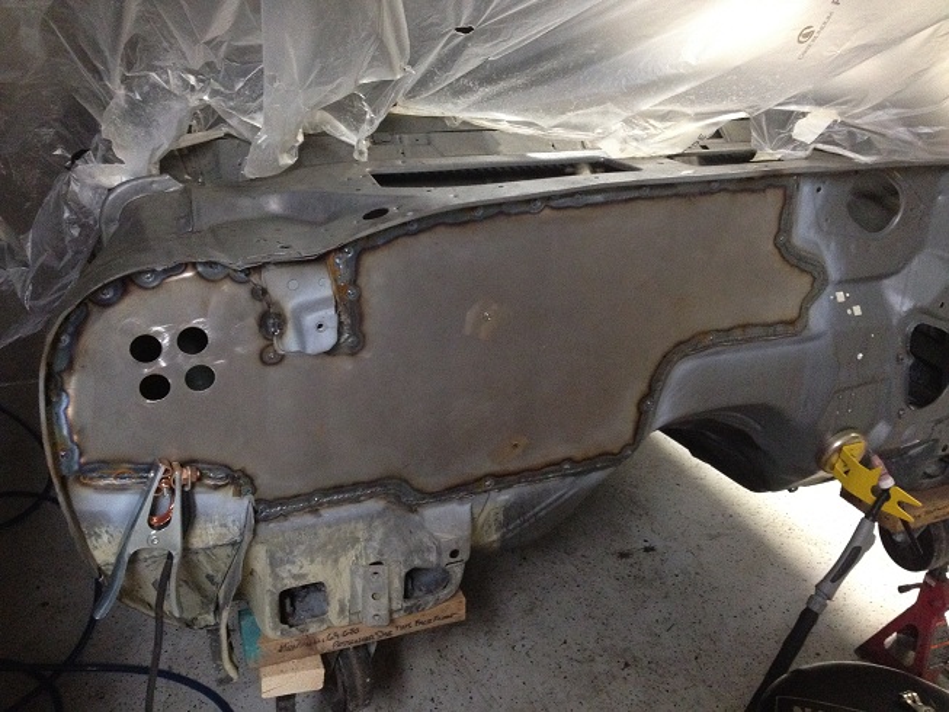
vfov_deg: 40.7
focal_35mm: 35
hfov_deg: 52.6
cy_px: 356
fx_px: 960
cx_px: 474
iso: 500
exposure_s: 1/15
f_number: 2.4
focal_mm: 4.28
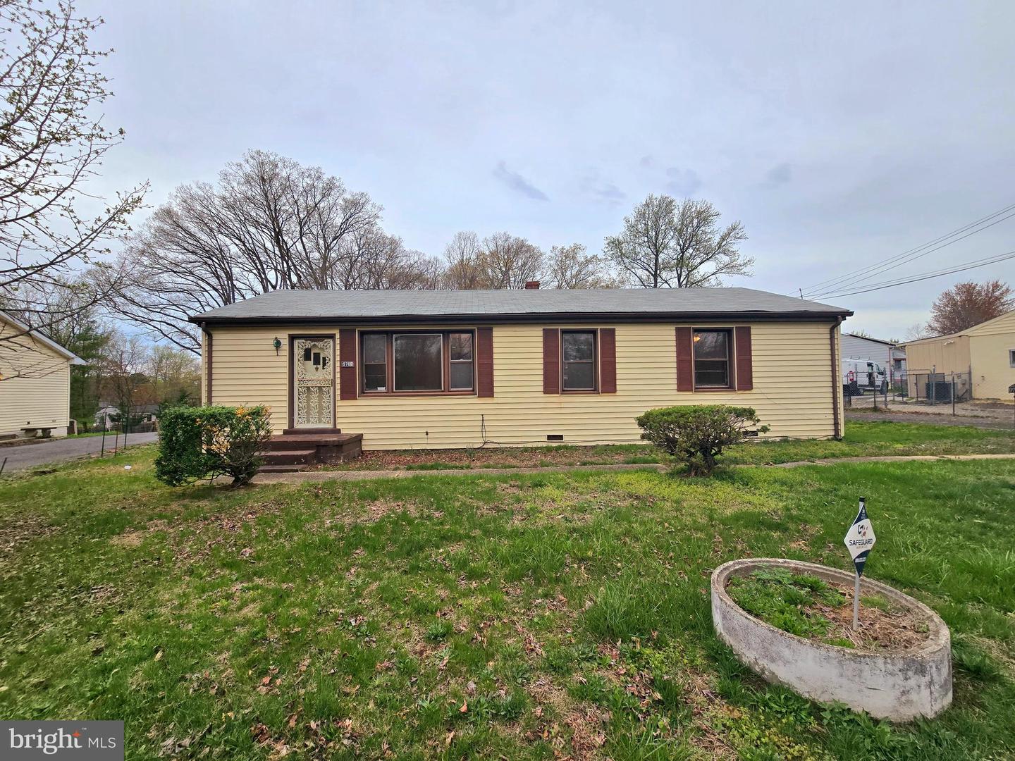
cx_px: 508
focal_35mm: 13
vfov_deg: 89.9
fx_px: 381
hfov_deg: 106.2
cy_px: 380
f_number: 2.2
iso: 50
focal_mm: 2.2
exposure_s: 1/1111
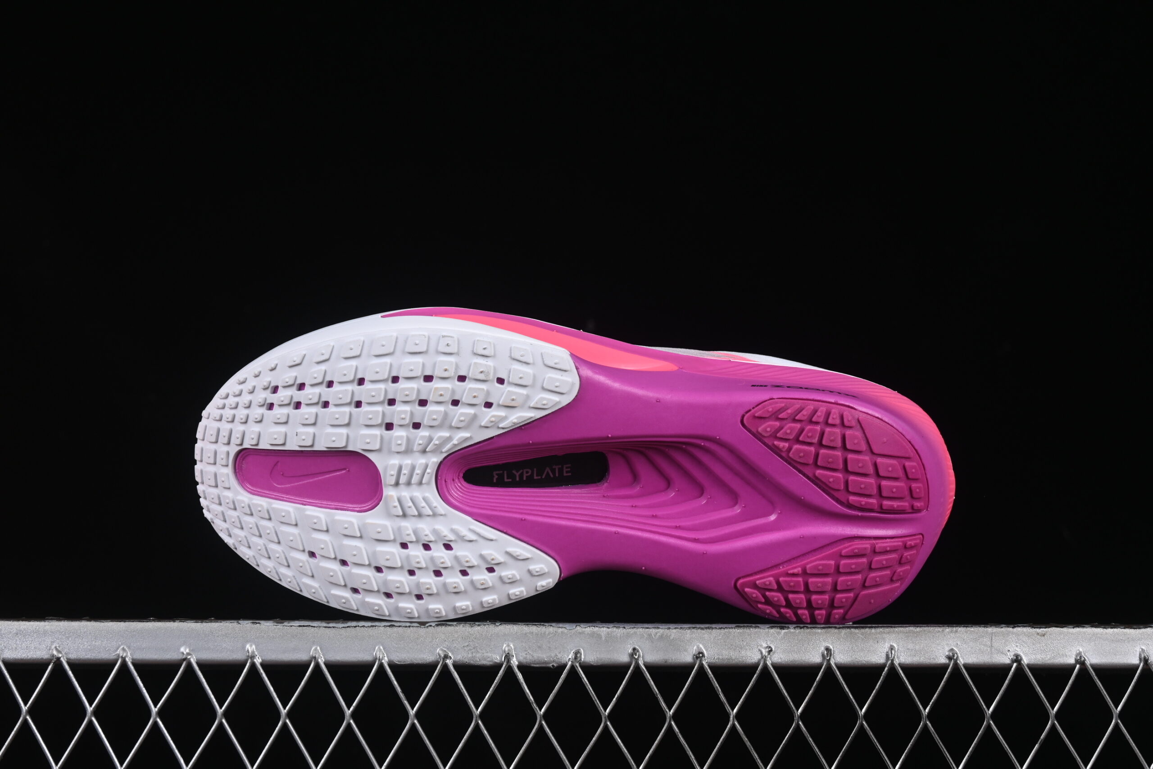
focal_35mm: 75
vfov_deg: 18.2
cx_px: 576
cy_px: 384
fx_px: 2402
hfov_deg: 27.0
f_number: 8
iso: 160
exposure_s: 1/80
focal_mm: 50
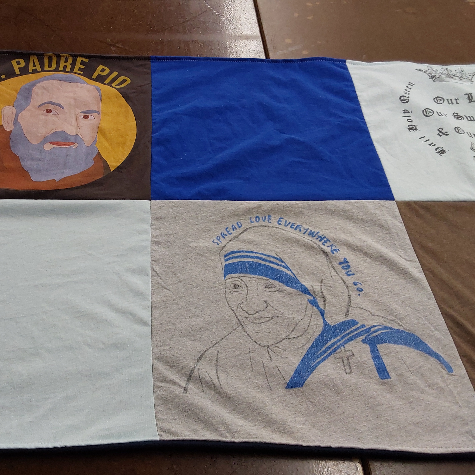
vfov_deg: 48.4
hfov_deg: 47.7
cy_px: 244
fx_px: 528
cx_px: 163
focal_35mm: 34
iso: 80
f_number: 1.9
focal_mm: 2.91
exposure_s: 1/60
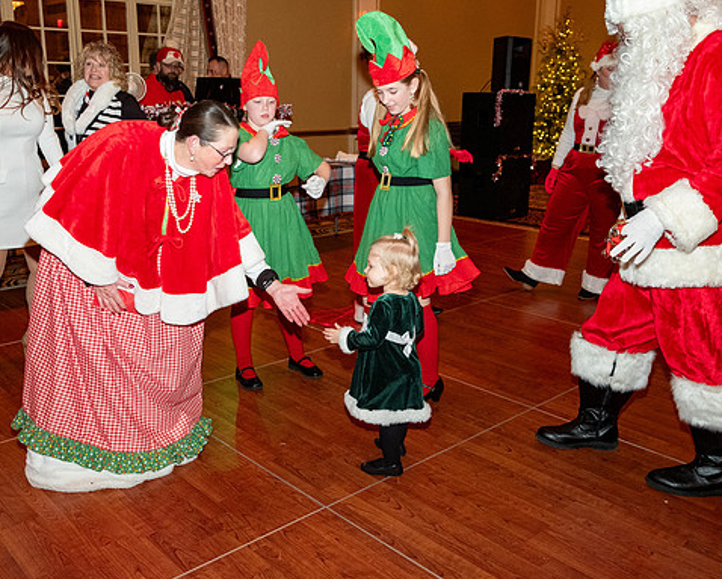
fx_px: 706
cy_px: 291
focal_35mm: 33
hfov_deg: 54.2
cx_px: 347
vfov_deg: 44.6
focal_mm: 19.6
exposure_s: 1/125
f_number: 3.2
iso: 2500
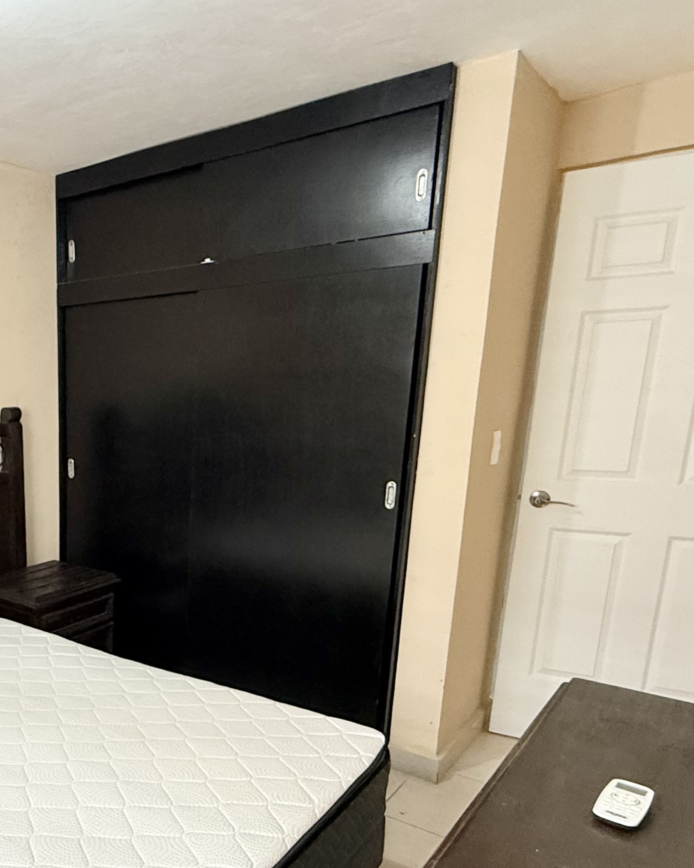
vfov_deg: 59.3
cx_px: 34
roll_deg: +0.4
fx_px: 745
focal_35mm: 29
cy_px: 567
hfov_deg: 44.2
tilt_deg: -13.9
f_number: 2.2
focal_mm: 2.22
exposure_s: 1/60
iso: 400
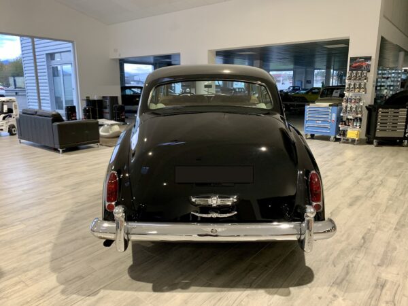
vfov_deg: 53.1
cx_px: 204
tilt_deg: -12.6
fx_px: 306
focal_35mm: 26
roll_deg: +0.3
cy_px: 153
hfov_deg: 67.3
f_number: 1.8
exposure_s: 1/60
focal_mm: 4.25
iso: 160
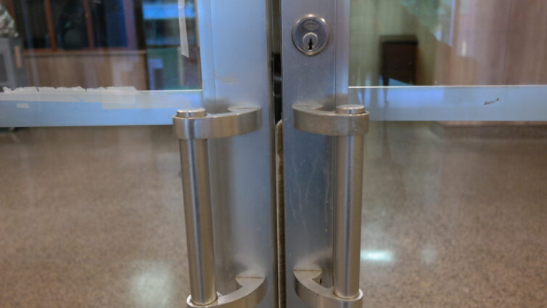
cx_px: 273
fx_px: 464
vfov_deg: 36.6
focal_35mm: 32
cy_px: 179
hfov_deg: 61.0
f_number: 3.5
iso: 1600
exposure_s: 1/40
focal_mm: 20
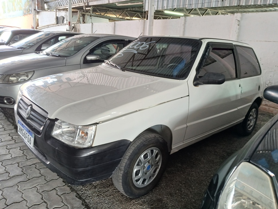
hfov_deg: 67.3
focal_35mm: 26
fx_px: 209
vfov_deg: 53.1
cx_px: 139
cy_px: 104
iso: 200
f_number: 1.8
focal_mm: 3.98
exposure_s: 1/30
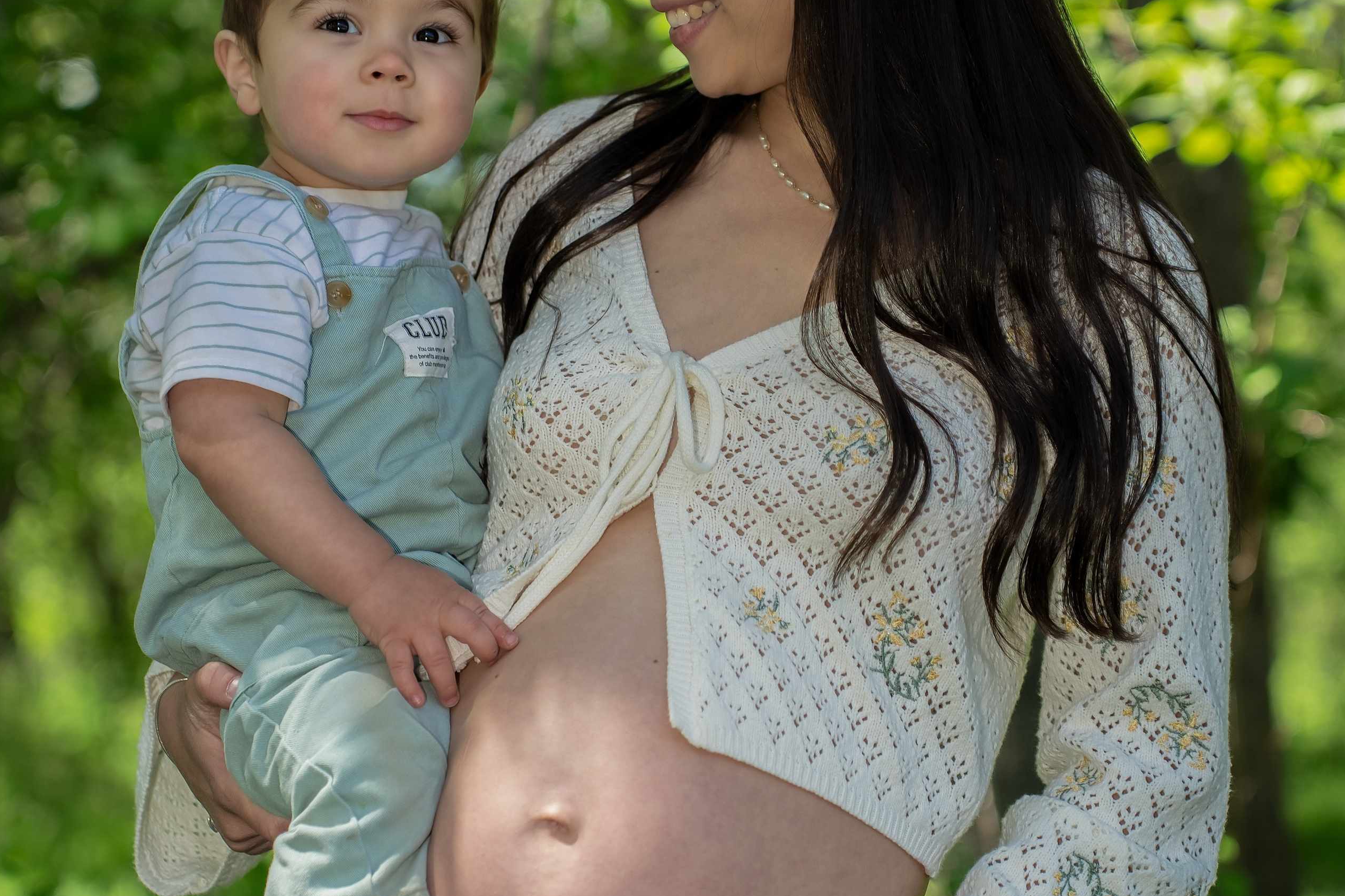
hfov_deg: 18.3
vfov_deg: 12.2
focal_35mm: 112
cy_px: 420
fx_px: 4184
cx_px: 676
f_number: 2.8
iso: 64
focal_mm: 74
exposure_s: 1/320
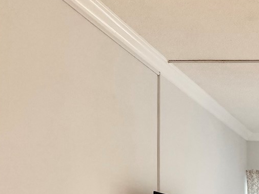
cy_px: 258
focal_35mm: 76
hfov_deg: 21.0
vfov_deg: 18.0
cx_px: 406
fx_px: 569
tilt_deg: +0.0
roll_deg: +0.1
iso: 160
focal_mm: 6.76
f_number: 1.78
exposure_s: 1/187
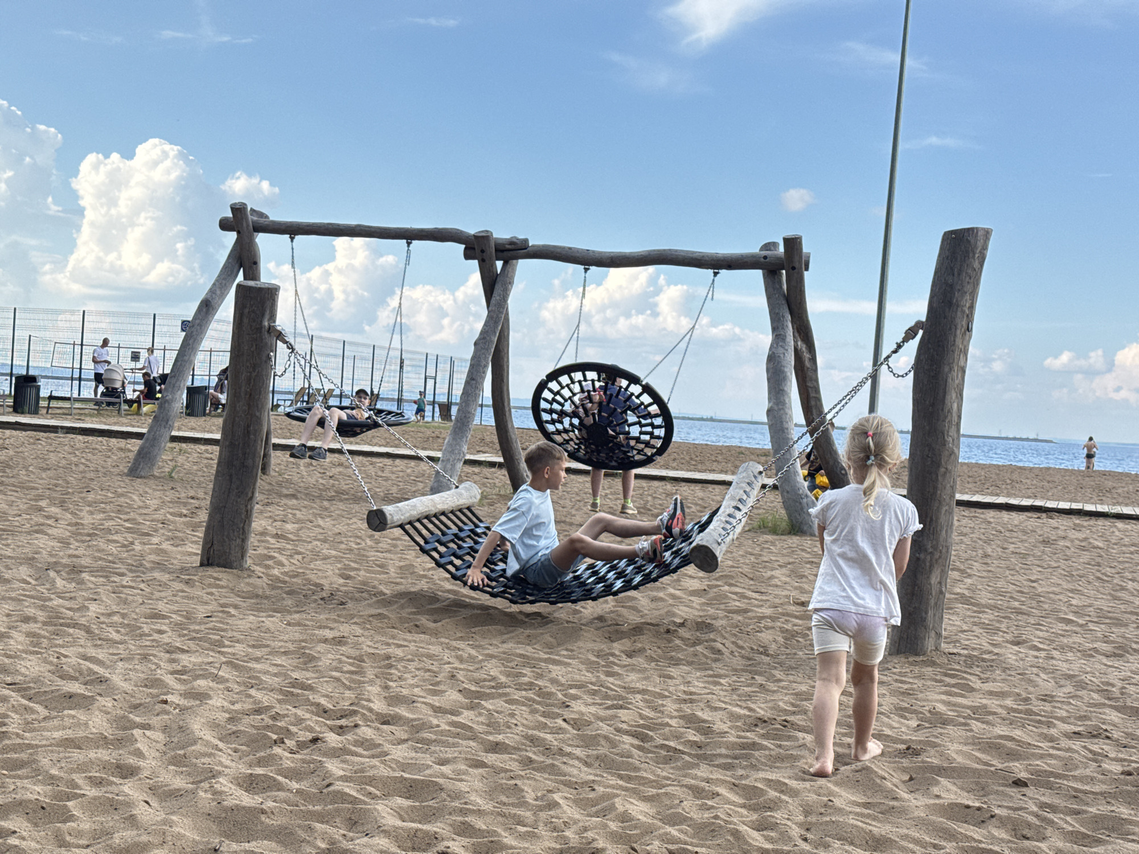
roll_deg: -3.5
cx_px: 570
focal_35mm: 48
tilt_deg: -1.0
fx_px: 1579
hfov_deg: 39.7
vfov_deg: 30.3
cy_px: 427
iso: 64
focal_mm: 6.76
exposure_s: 1/832
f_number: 1.78
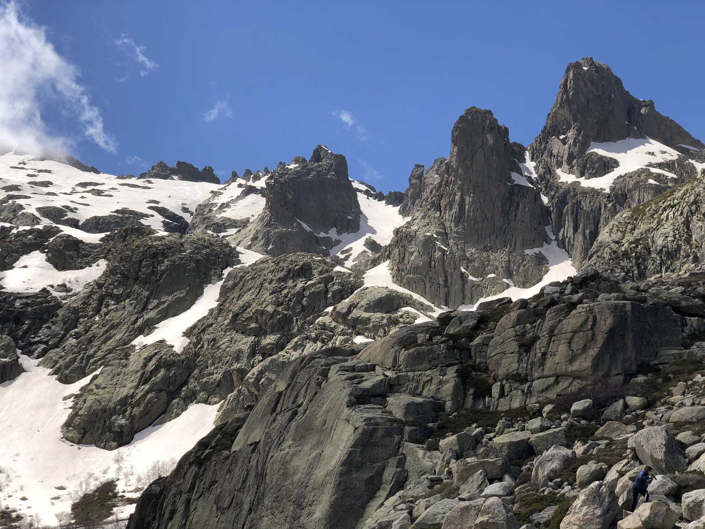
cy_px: 264
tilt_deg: +15.7
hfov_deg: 36.8
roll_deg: +0.2
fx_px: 1059
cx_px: 352
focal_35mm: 52
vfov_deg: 28.0
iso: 16
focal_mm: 6
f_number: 2.4
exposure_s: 1/1372
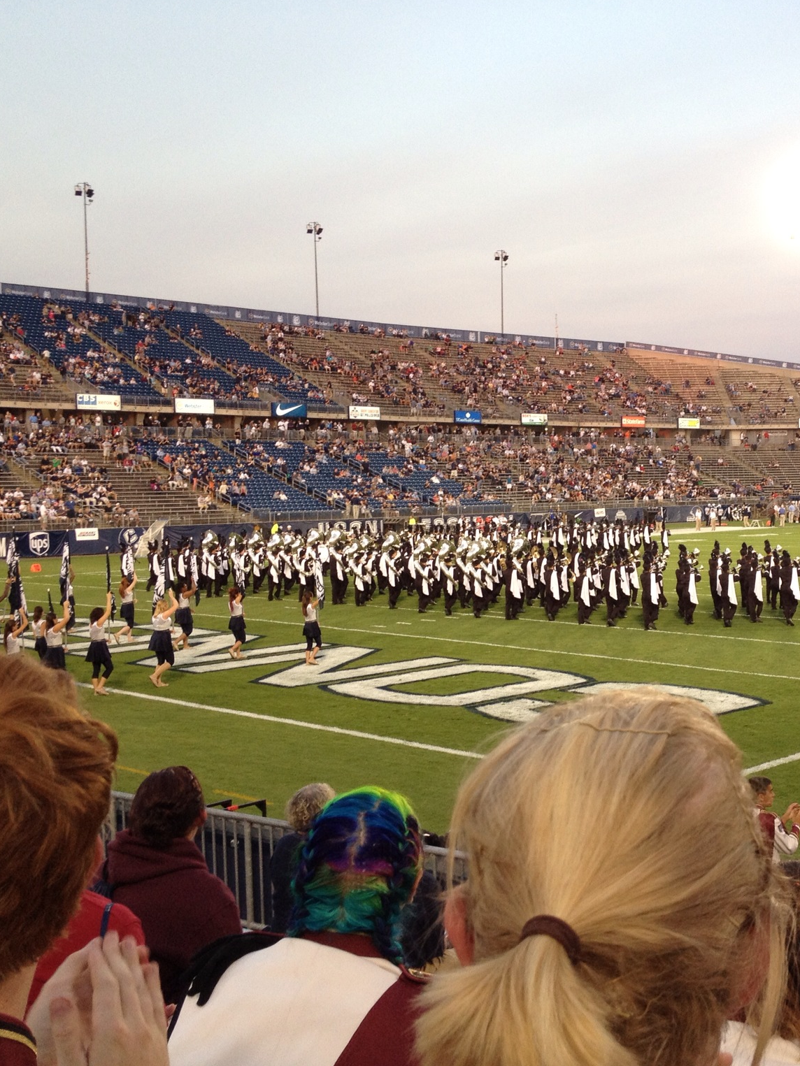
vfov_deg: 40.4
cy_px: 530
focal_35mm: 47
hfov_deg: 30.3
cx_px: 609
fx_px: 1448
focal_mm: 4.28
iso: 100
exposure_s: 1/120
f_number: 2.4
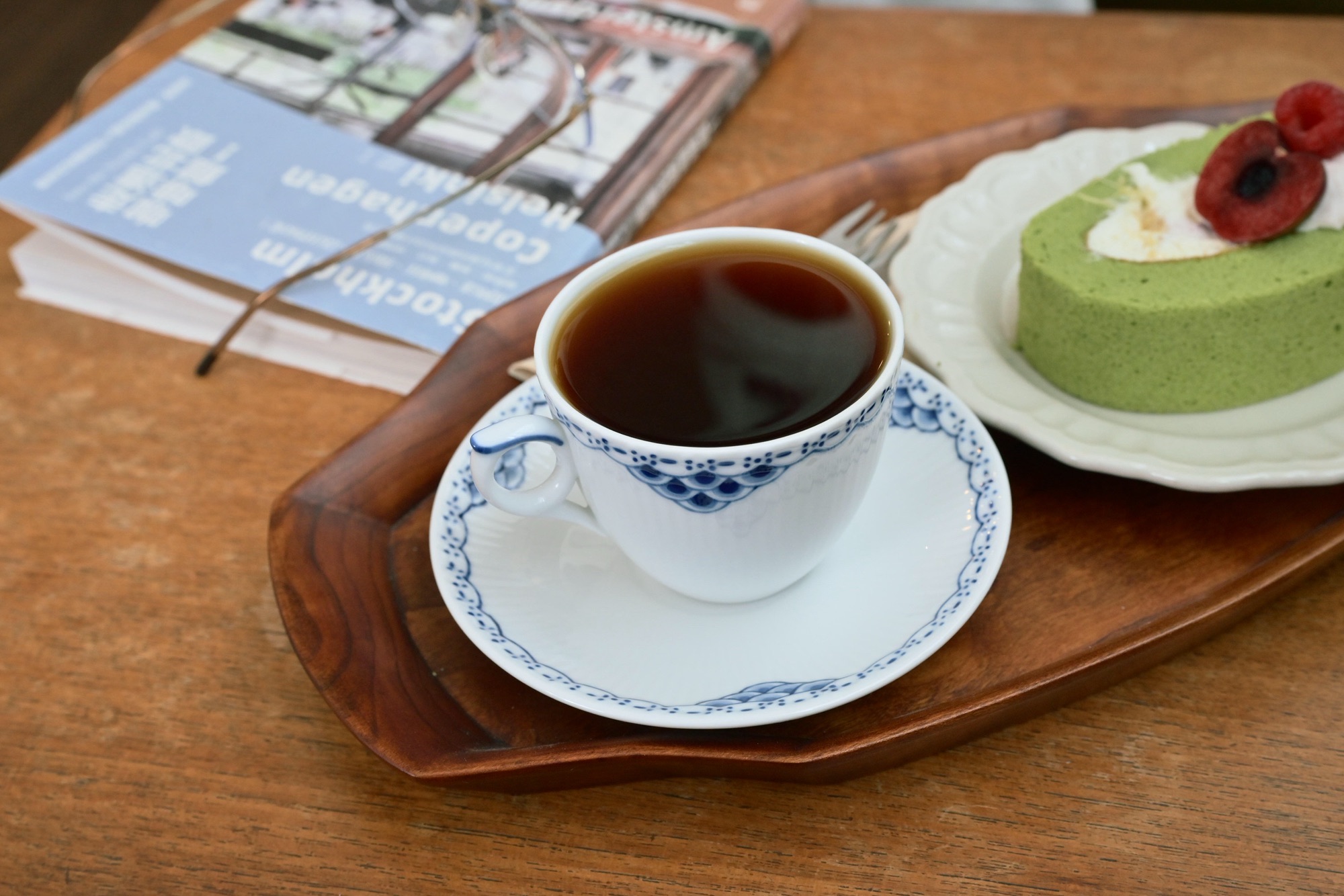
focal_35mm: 44
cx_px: 672
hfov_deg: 44.5
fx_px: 1643
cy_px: 448
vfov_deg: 30.5
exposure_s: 1/50
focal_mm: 44
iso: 2000
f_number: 8
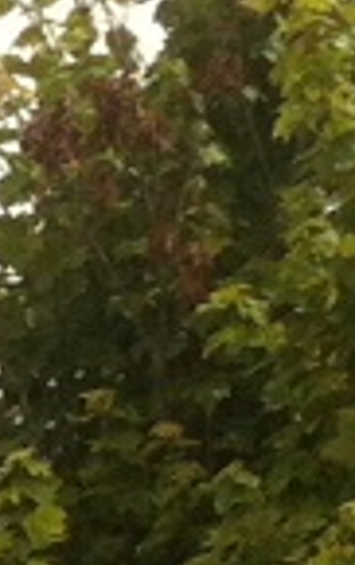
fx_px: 5109
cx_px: -1709
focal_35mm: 331
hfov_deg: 3.5
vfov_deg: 6.0
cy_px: 1508
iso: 80
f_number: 2.8
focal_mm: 3.85
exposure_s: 1/2011
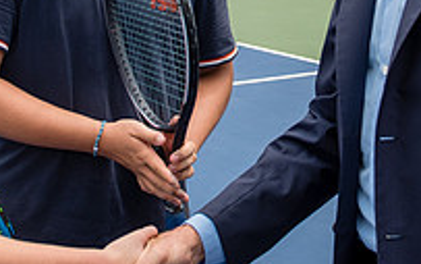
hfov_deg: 19.9
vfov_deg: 12.4
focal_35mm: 104
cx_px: 279
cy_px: -1
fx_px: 1194
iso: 200
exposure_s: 1/800
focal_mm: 26
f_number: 4
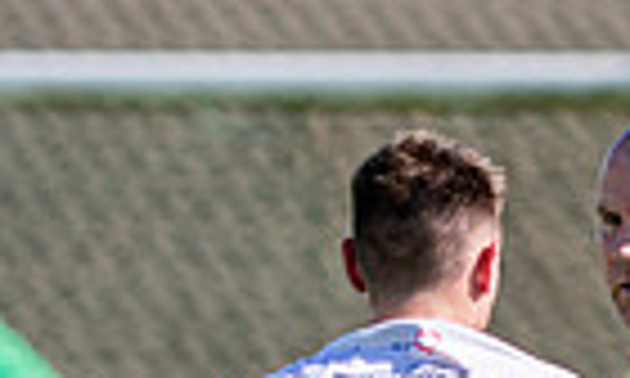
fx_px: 33466
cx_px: 774
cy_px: 602
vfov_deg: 0.6
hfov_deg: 1.1
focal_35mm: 1971
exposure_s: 1/2500
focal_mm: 300
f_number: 2.8
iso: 110
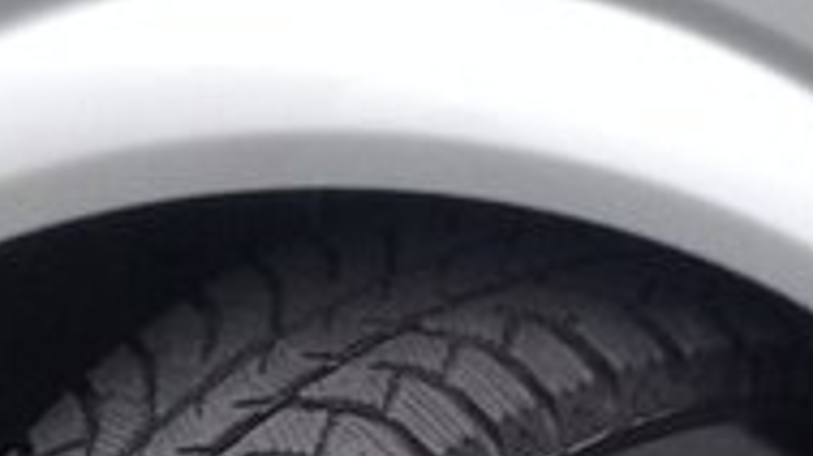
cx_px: 404
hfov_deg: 18.2
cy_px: 682
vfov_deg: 9.9
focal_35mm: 118
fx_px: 2542
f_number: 2.2
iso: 160
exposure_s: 1/33
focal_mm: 3.3
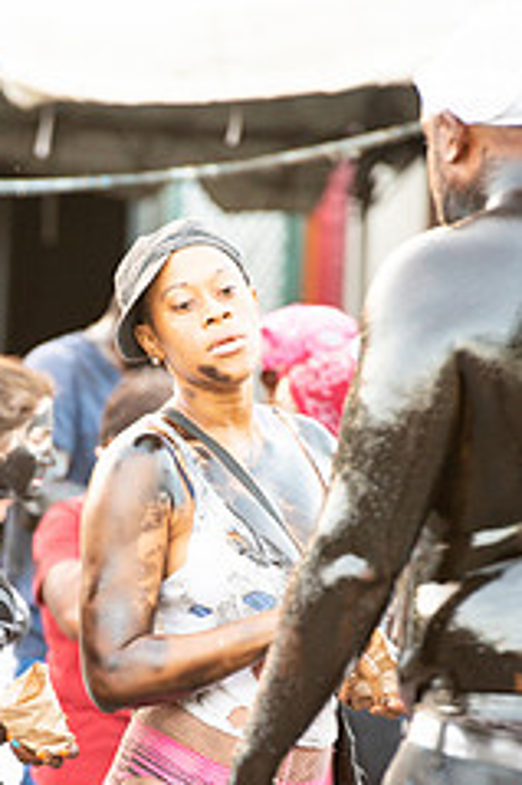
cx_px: 156
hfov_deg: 3.7
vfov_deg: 5.5
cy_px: 624
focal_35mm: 376
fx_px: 8189
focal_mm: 200
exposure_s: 1/200
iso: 1250
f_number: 5
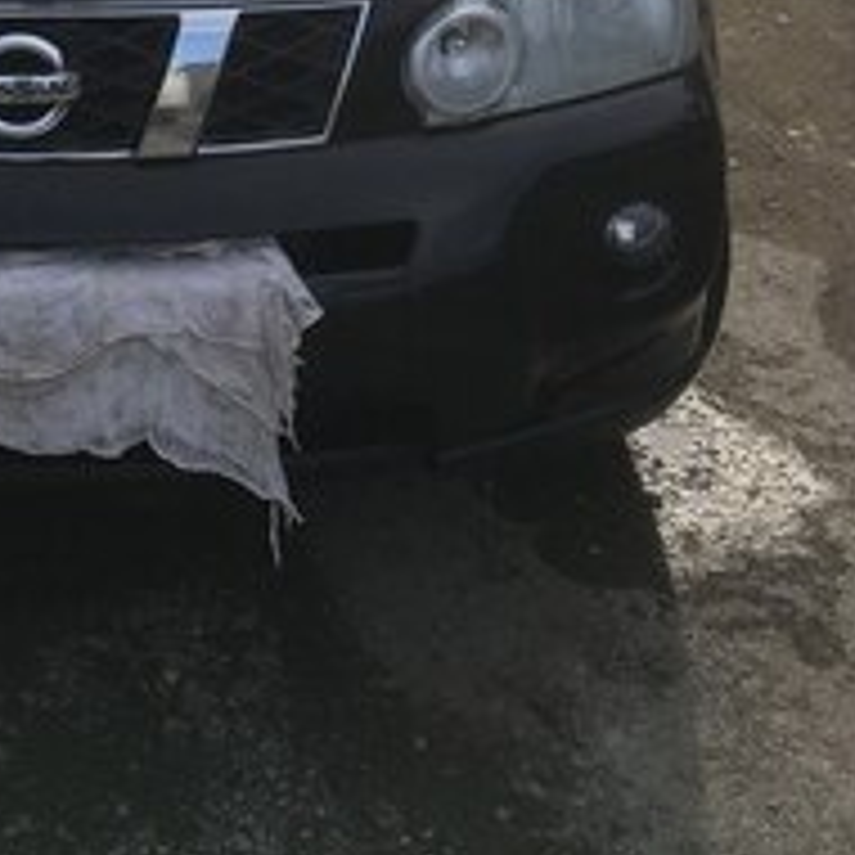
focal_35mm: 67
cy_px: -94
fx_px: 1872
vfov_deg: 24.0
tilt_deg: -16.5
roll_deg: +6.2
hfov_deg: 24.8
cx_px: 45
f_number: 2.2
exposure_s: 1/1026
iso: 25
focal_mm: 4.15
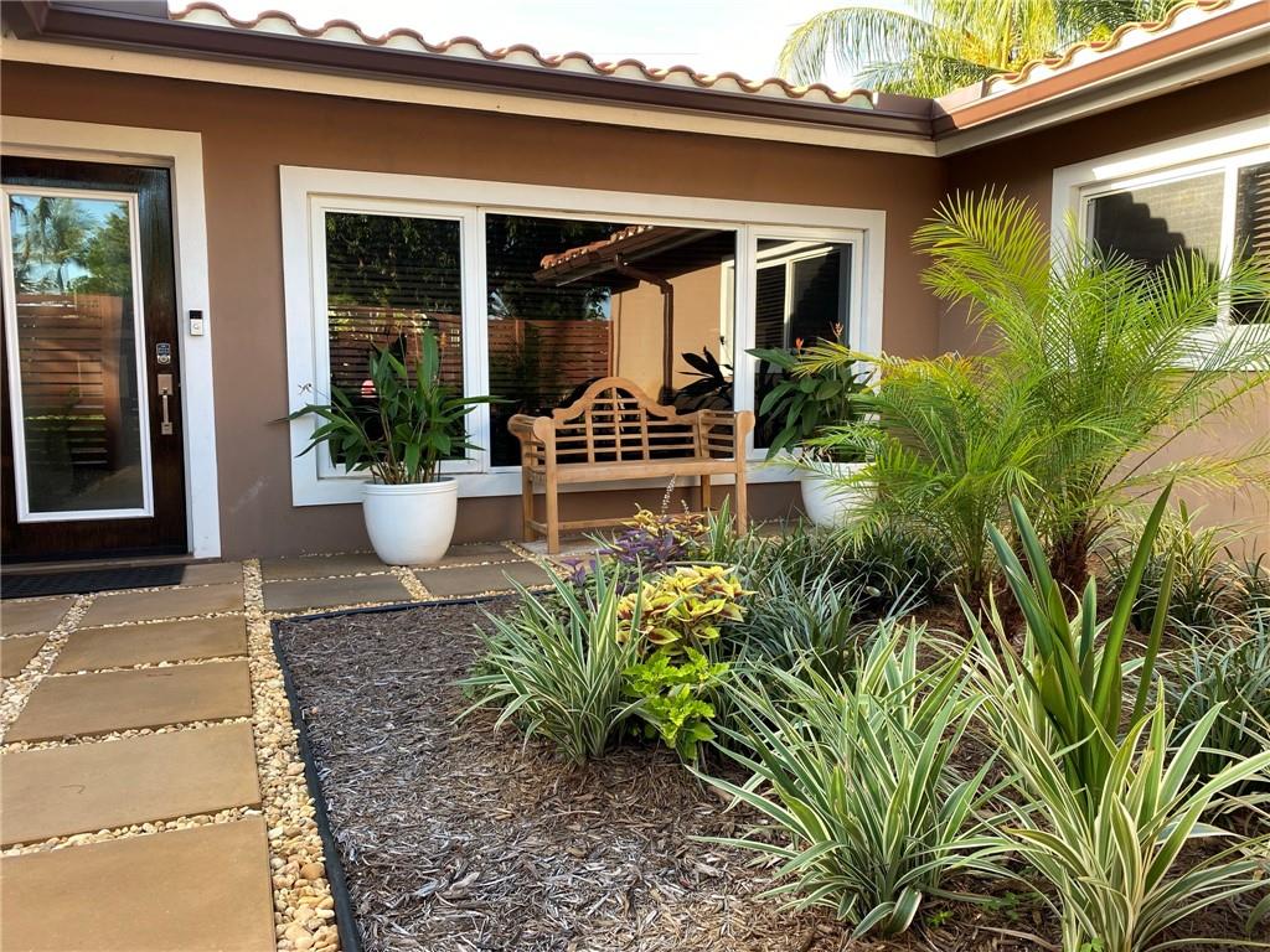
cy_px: 476
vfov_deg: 53.1
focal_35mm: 26
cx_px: 635
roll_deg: -0.3
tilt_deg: -3.7
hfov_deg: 67.3
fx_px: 954
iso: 32
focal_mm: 4.25
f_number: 1.8
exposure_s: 1/121
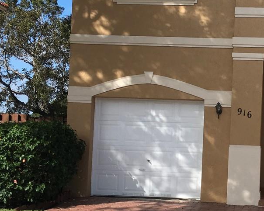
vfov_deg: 20.4
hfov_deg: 24.7
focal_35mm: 75
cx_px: 237
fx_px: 586
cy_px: 119
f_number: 2.2
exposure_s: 1/1923
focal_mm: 4.15
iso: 25
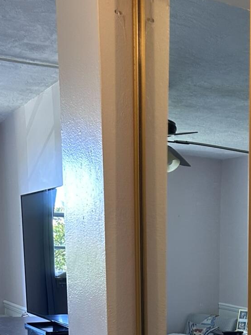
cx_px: 292
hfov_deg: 19.9
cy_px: 370
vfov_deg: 25.7
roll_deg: -1.5
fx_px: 677
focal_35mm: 70
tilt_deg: -10.3
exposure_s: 1/60
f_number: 1.5
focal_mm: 5.7
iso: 125
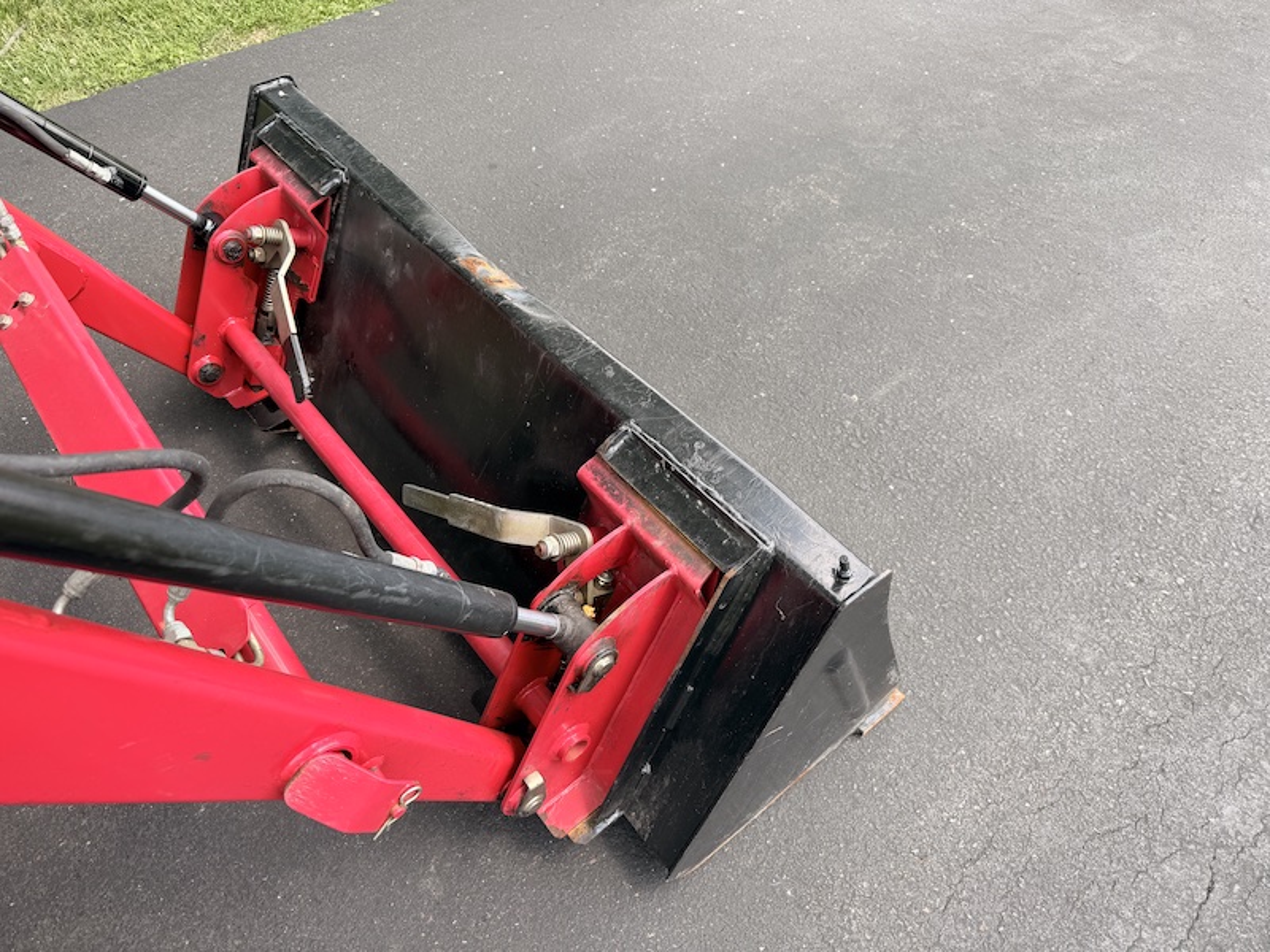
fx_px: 881
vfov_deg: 56.8
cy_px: 476
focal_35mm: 24
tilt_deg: -50.8
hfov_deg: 71.6
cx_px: 635
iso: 80
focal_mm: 6.76
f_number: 1.78
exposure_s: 1/476
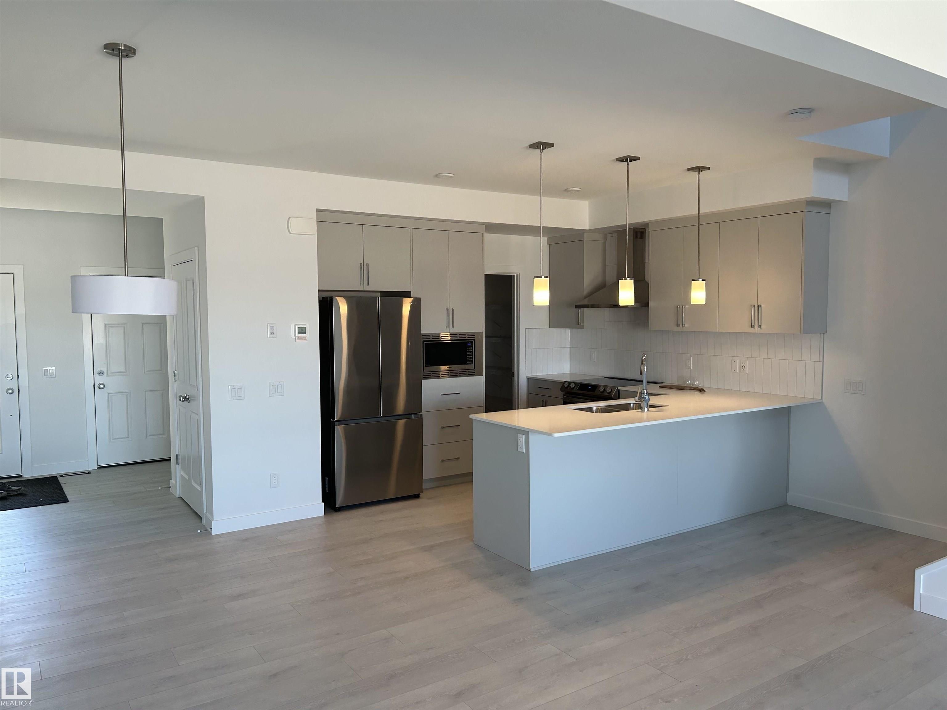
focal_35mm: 26
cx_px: 474
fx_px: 711
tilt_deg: -3.1
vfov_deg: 53.1
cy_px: 355
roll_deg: -0.2
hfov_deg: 67.3
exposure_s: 1/120
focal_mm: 5.7
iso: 64
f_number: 1.5
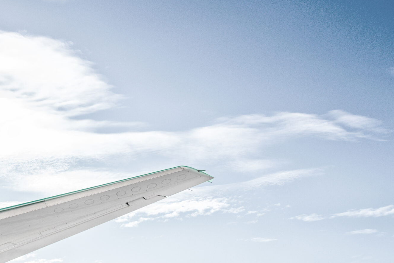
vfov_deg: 22.6
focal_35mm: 60
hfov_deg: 31.7
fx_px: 657
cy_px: 134
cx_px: 32
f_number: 4
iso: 800
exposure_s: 1/4000
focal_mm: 31
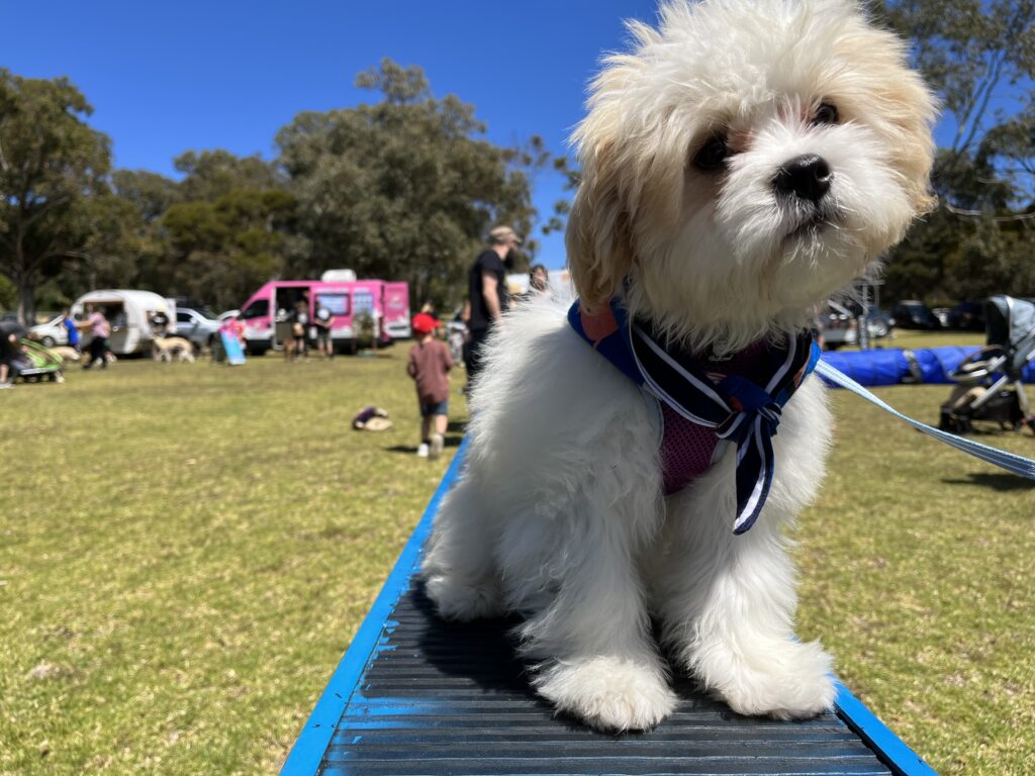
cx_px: 518
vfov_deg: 53.1
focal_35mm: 26
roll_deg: +1.1
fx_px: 777
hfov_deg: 67.3
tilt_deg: -1.0
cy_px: 388
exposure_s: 1/4016
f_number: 1.6
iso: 50
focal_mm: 5.1
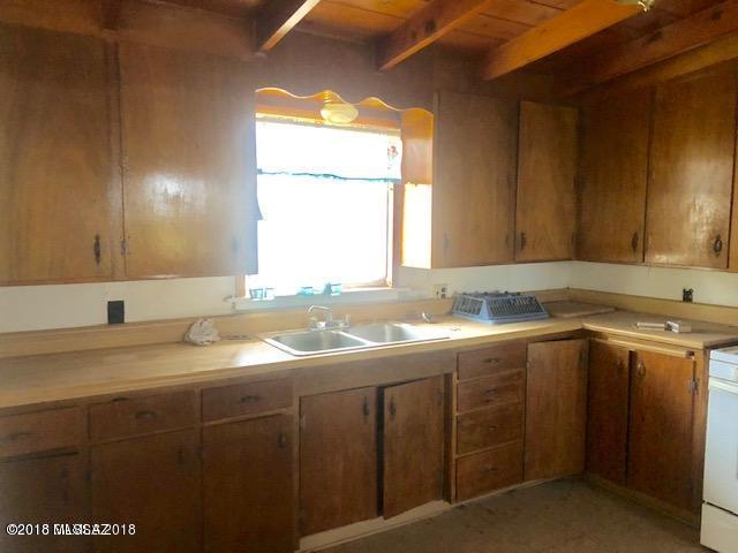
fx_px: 597
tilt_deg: -4.4
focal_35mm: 28
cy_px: 276
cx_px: 369
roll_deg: -2.0
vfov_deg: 49.7
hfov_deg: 63.4
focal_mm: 3.99
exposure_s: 1/9
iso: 100
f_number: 1.8
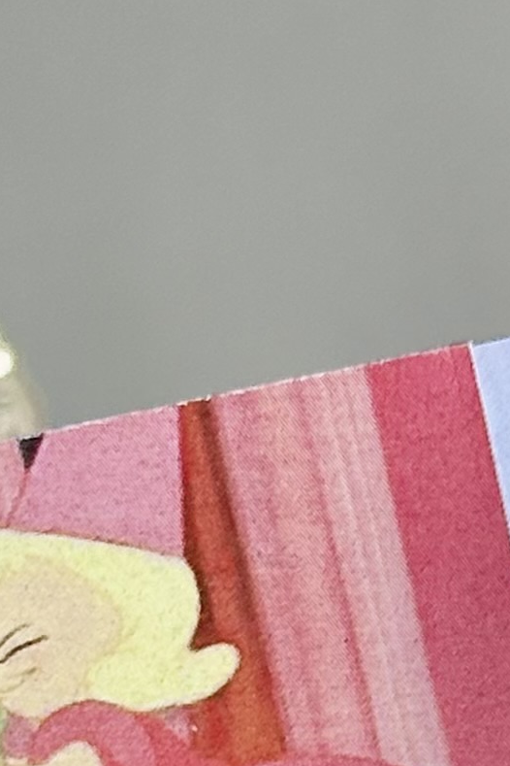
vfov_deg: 7.9
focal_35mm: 255
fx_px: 5418
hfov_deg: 5.3
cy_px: 1256
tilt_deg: -40.1
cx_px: 731
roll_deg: +3.1
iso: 64
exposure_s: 1/1613
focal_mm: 6.86
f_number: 1.78
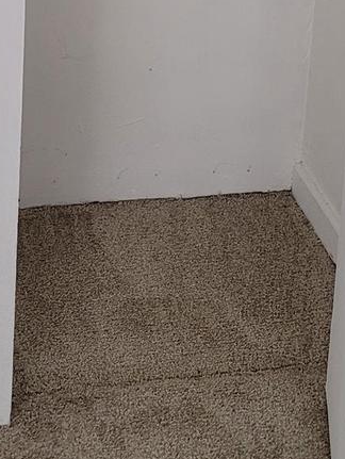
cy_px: -140
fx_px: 1181
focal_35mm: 89
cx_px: 196
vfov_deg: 20.1
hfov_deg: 16.6
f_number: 1.8
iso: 200
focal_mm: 7
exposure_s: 1/60
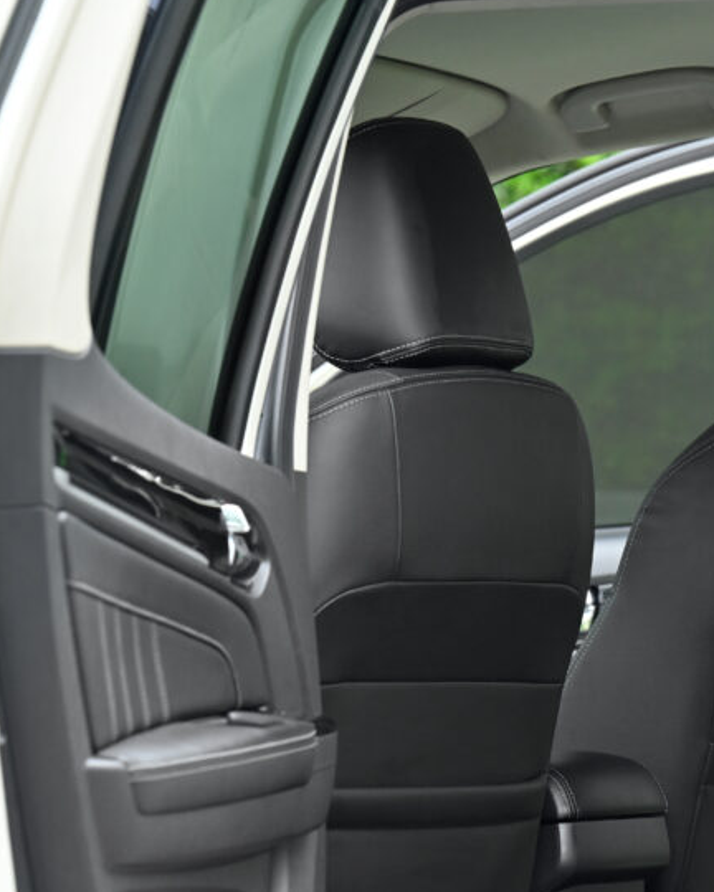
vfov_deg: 8.1
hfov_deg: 6.4
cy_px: 460
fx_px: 6339
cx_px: 749
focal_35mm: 240
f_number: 7.1
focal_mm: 135
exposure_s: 1/80
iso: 800
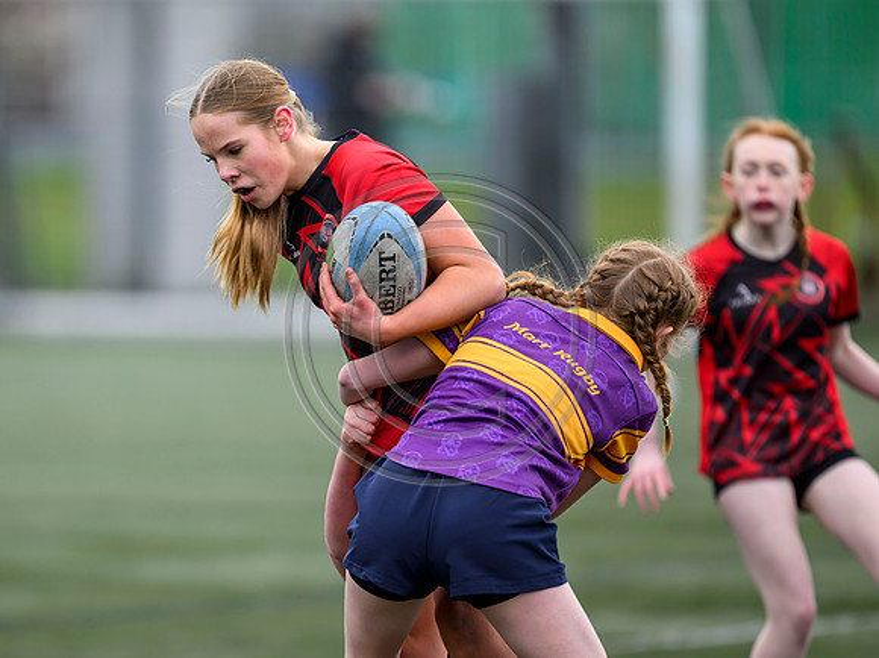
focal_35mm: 508
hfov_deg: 3.9
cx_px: 299
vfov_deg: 2.9
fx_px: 12891
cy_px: 366
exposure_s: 1/1250
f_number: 3.2
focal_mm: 400
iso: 500
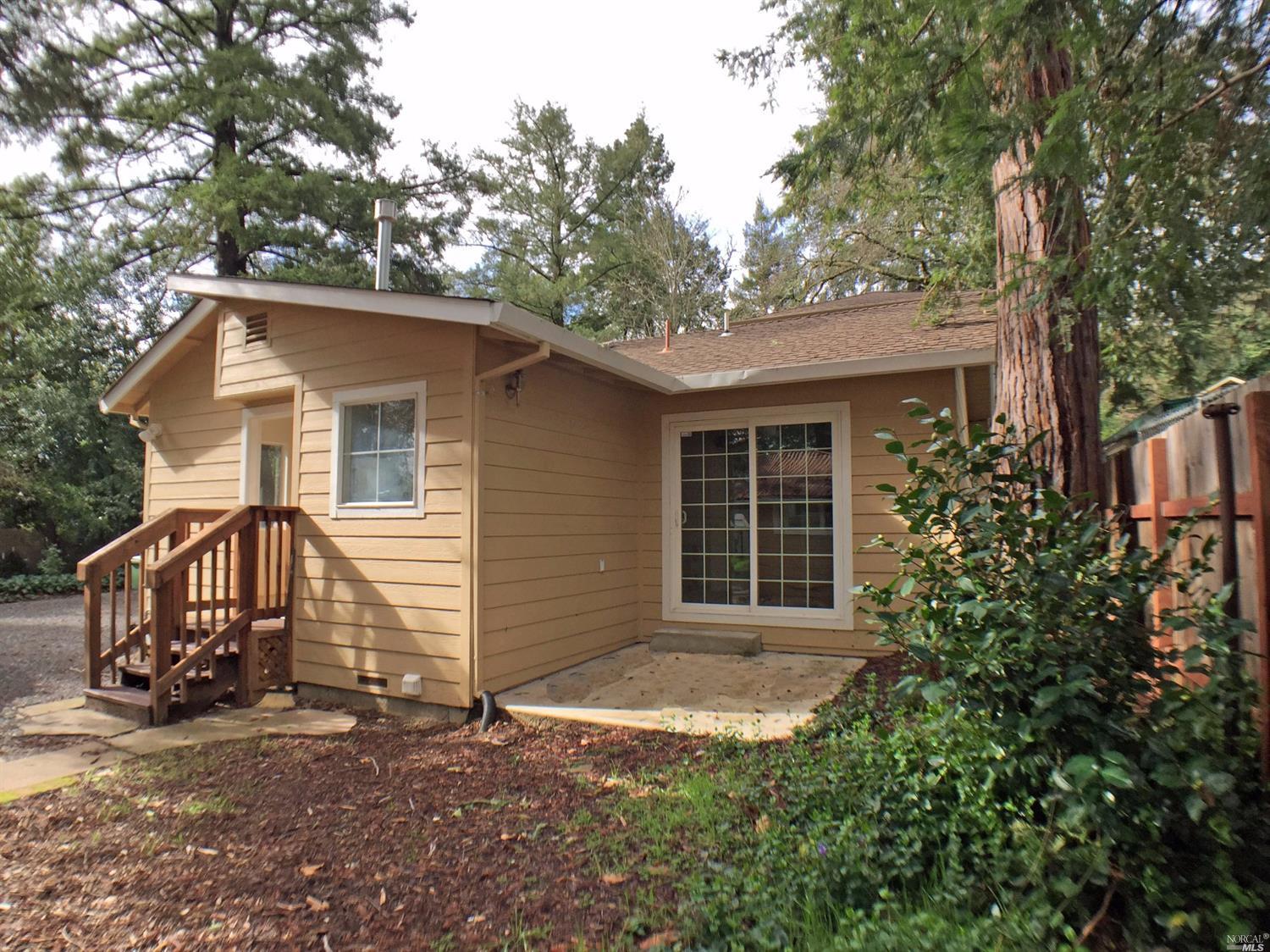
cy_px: 476
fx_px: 1064
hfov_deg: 61.7
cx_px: 635
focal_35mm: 29
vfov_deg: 48.2
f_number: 2.2
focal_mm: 4.15
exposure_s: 1/520
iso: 32
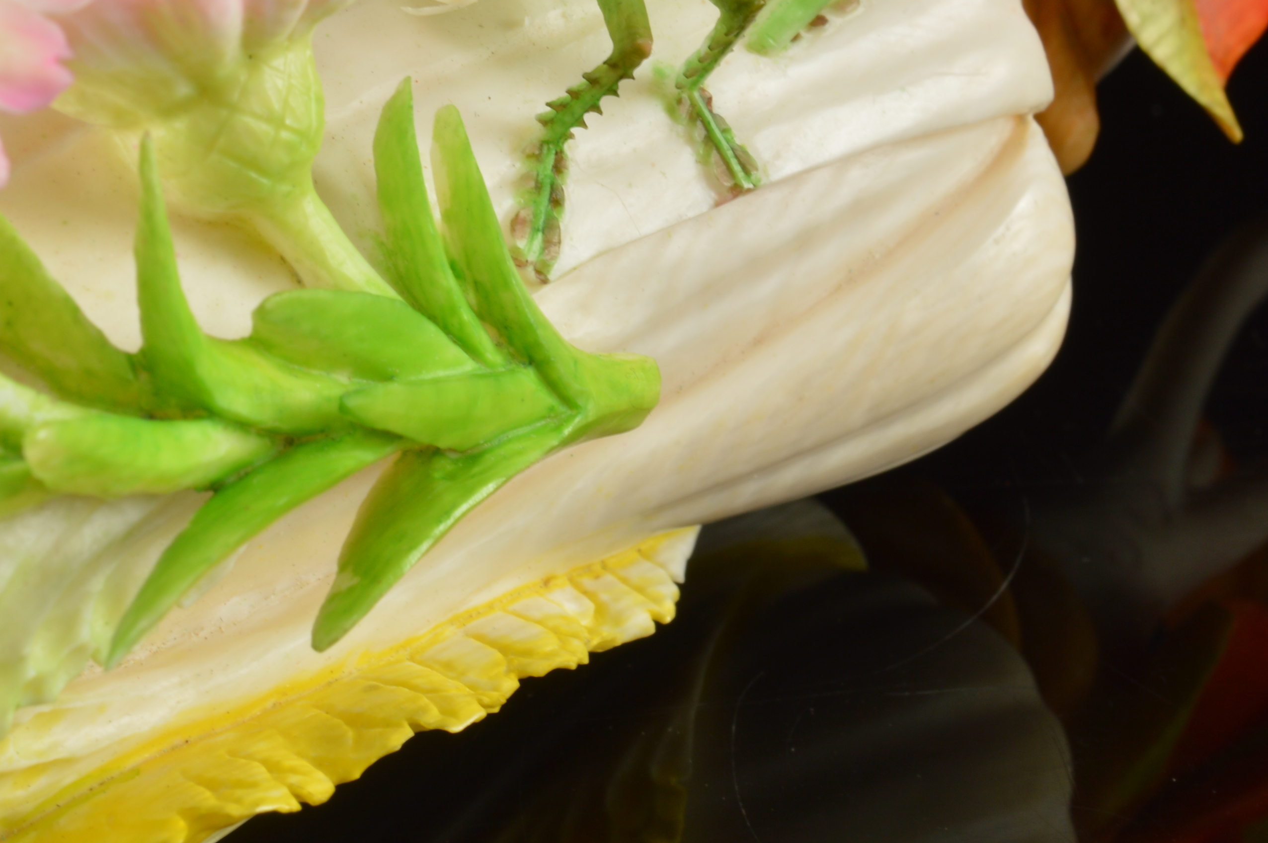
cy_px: 151
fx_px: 5134
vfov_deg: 9.4
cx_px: 564
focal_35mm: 146
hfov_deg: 14.1
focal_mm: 55
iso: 100
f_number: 16
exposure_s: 1/80
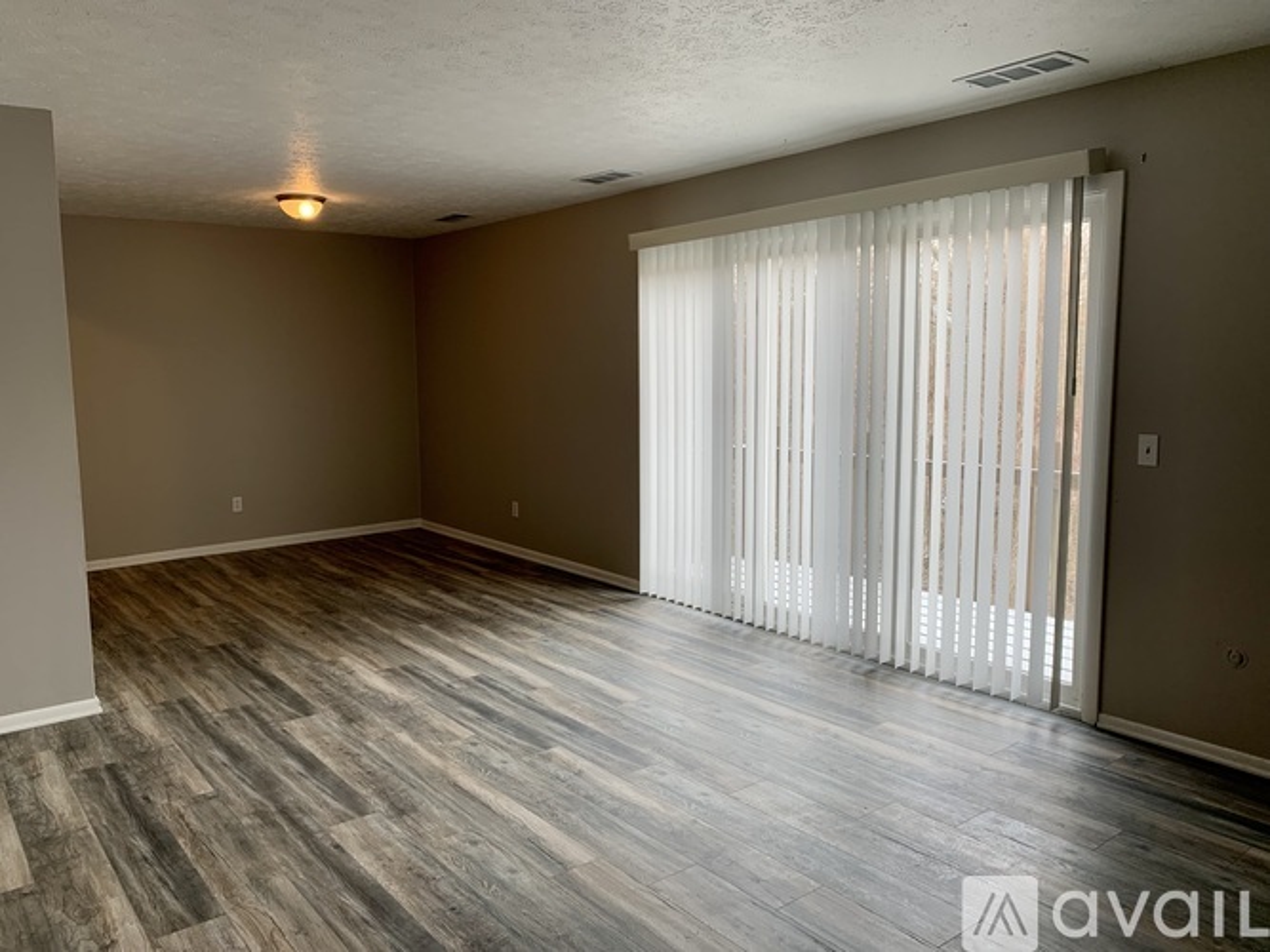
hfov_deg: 67.3
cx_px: 635
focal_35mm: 26
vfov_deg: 53.0
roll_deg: +1.3
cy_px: 476
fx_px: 954
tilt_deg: -6.8
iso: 32
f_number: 1.8
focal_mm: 4.25
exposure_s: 1/120
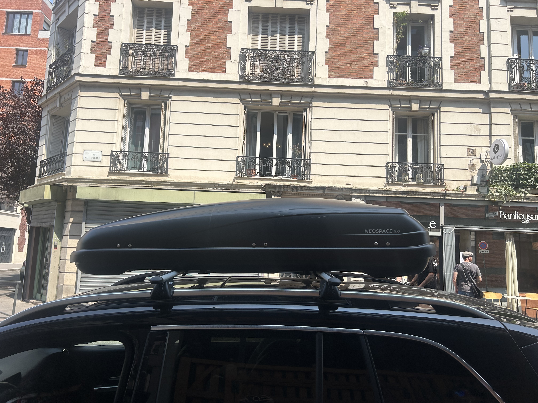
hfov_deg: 67.3
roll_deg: -2.0
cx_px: 269
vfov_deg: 53.1
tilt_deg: +6.4
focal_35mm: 26
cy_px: 202
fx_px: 404
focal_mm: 5.7
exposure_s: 1/2915
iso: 50
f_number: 1.5
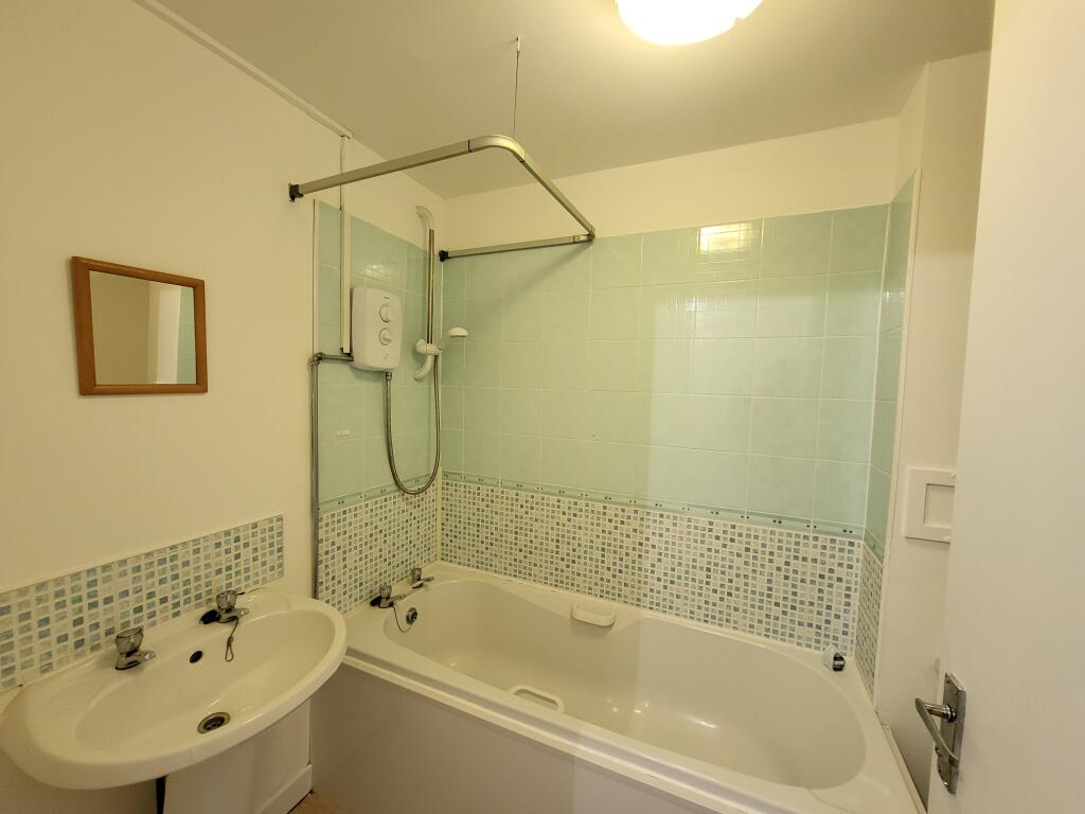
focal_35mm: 13
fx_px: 407
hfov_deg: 106.2
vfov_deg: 89.9
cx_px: 542
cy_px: 407
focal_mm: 1.74
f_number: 2.2
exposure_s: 1/50
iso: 250
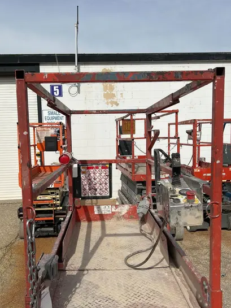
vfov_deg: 52.5
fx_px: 311
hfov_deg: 40.7
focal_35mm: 35
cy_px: 169
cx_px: 106
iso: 50
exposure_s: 1/8696
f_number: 1.5
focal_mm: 5.7
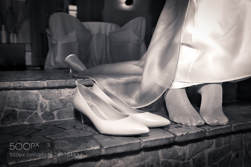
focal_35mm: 34
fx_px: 237
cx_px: 126
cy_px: 84
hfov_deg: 55.8
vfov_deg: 38.9
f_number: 5.6
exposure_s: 1/125
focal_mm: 34
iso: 320
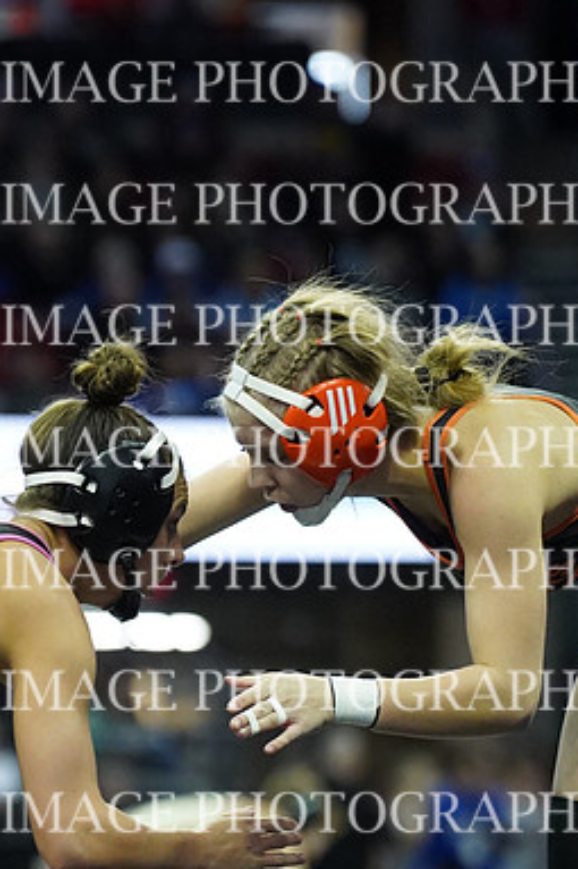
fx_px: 8219
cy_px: 628
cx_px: 179
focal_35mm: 341
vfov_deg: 6.0
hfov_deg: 4.0
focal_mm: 150
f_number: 2.8
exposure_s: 1/1250
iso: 6400
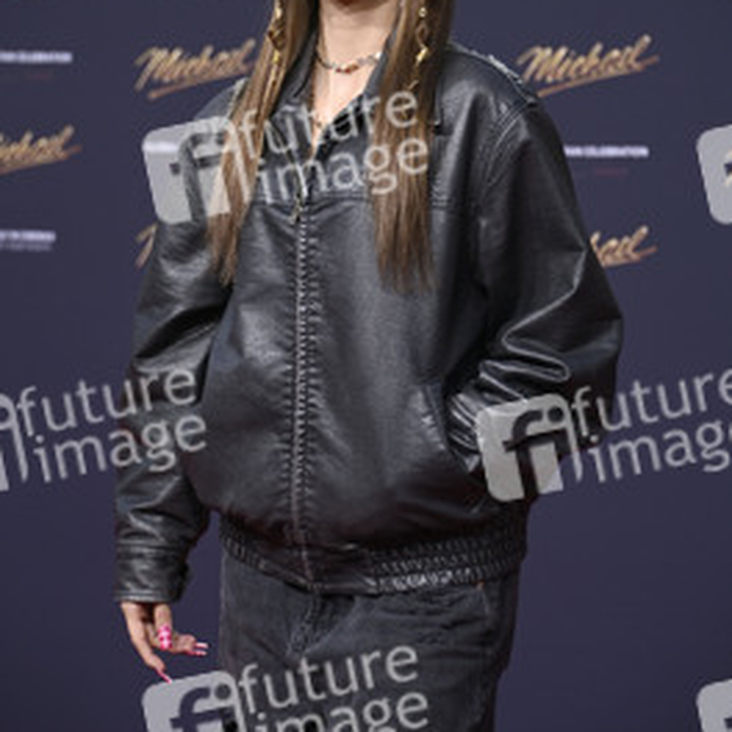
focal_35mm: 219
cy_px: 297
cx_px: 366
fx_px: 5239
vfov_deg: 8.0
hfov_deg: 8.0
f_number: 5.6
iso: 400
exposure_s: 1/250
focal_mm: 170
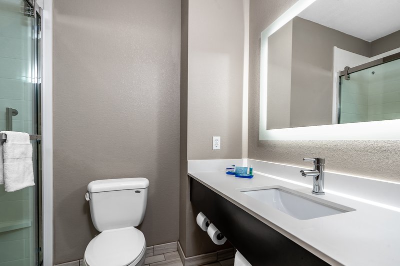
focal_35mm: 16
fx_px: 178
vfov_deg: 73.7
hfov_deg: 96.7
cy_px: 133
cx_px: 200
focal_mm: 16
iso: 250
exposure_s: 1/20
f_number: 10
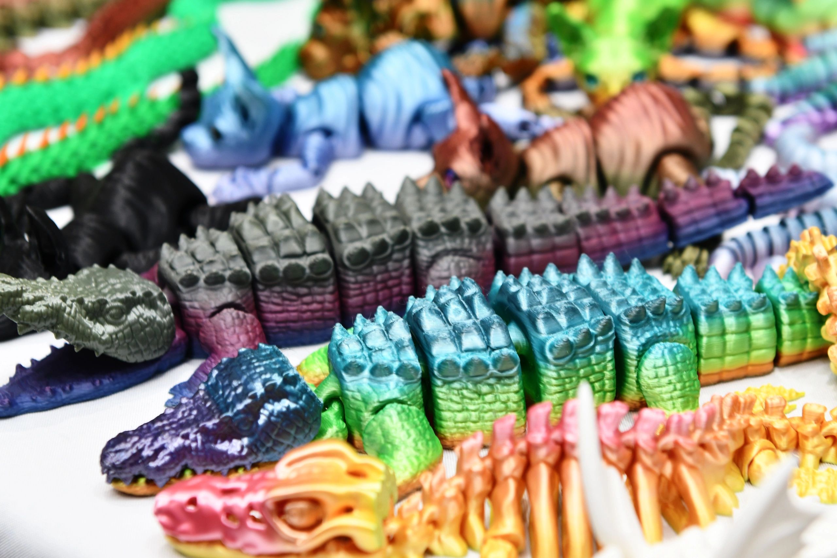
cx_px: 418
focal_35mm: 84
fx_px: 1953
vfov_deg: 16.3
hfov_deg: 24.2
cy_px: 279
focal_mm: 56
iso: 360
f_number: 4
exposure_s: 1/60
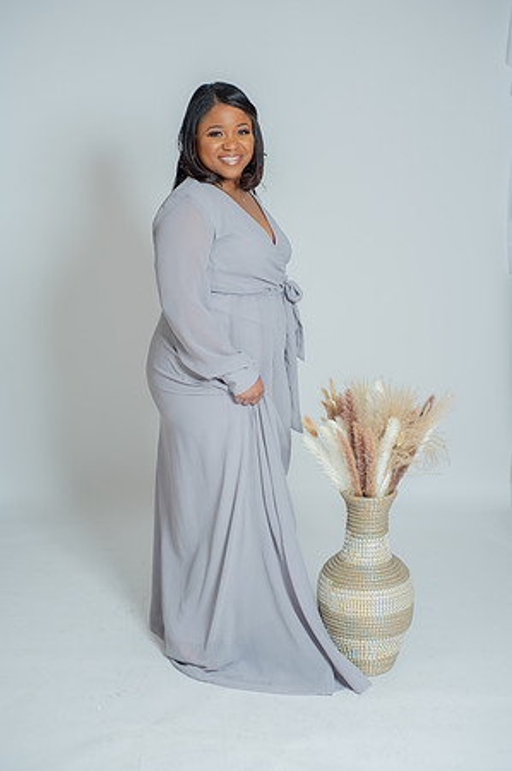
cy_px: 386
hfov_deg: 26.9
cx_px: 256
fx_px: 1069
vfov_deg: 39.6
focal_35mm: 50
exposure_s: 1/200
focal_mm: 50
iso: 100
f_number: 3.2
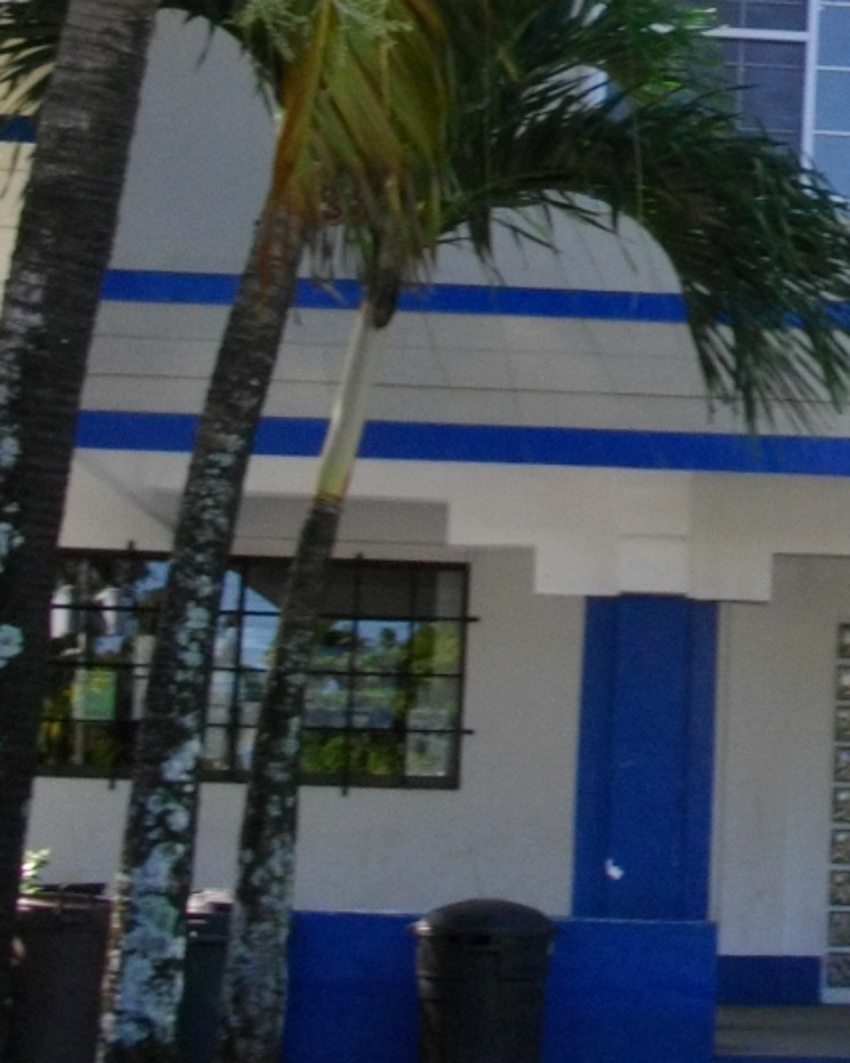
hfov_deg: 12.3
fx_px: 3776
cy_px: -74
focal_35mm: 120
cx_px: 1217
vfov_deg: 15.6
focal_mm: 5.7
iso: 100
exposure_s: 1/100
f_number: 5.5
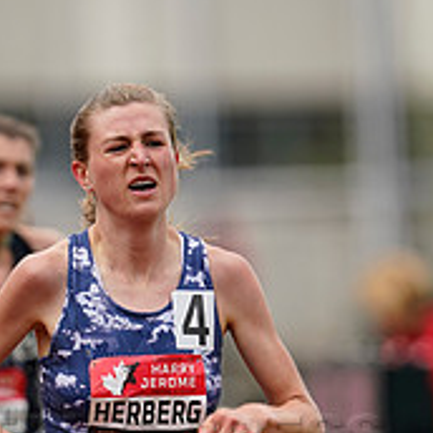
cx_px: 91
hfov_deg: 1.3
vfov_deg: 1.3
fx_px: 18850
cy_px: 425
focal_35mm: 1332
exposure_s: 1/640
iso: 400
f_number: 5
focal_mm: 600
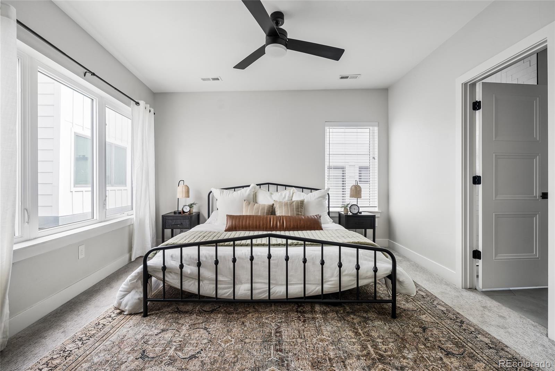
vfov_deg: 73.8
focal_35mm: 16
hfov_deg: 96.7
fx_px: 247
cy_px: 186
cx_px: 278
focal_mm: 16
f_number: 8
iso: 200
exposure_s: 1/1.25
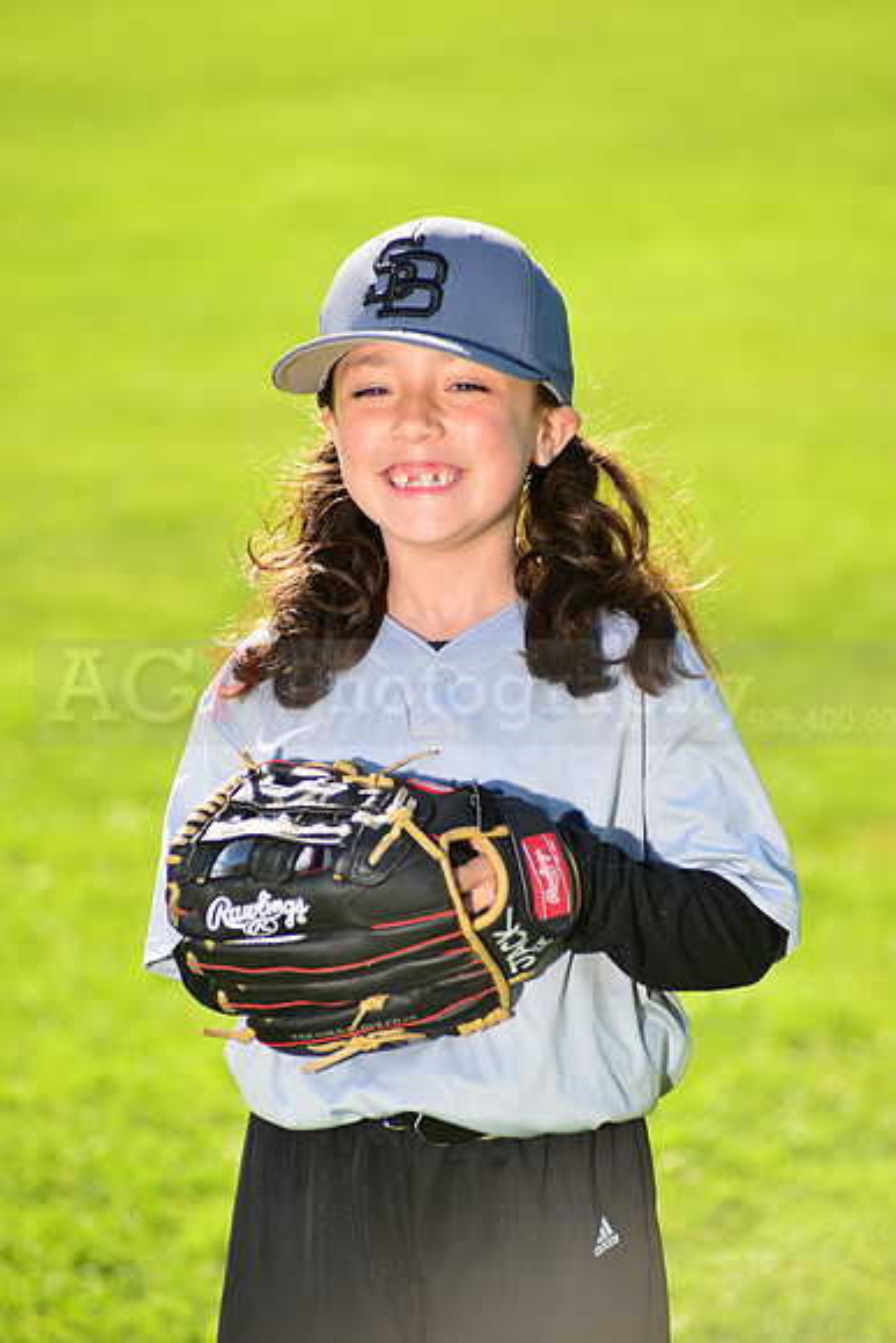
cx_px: 448
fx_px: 6902
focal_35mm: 185
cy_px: 672
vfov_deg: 11.1
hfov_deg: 7.4
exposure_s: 1/250
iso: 100
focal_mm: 185
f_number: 5
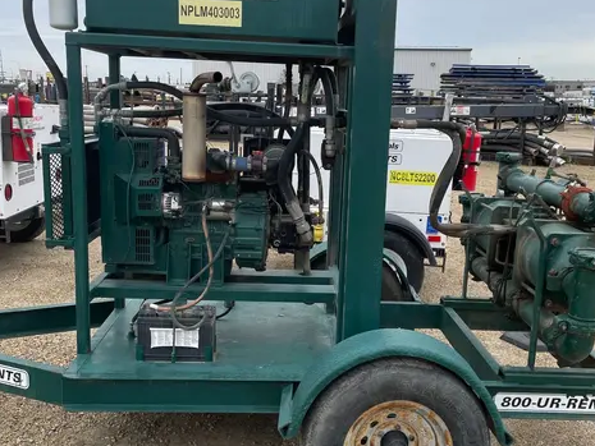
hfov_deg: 45.7
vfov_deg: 35.1
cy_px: 255
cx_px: 326
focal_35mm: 41
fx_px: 705
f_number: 1.6
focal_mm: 4.2
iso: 32
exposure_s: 1/1062
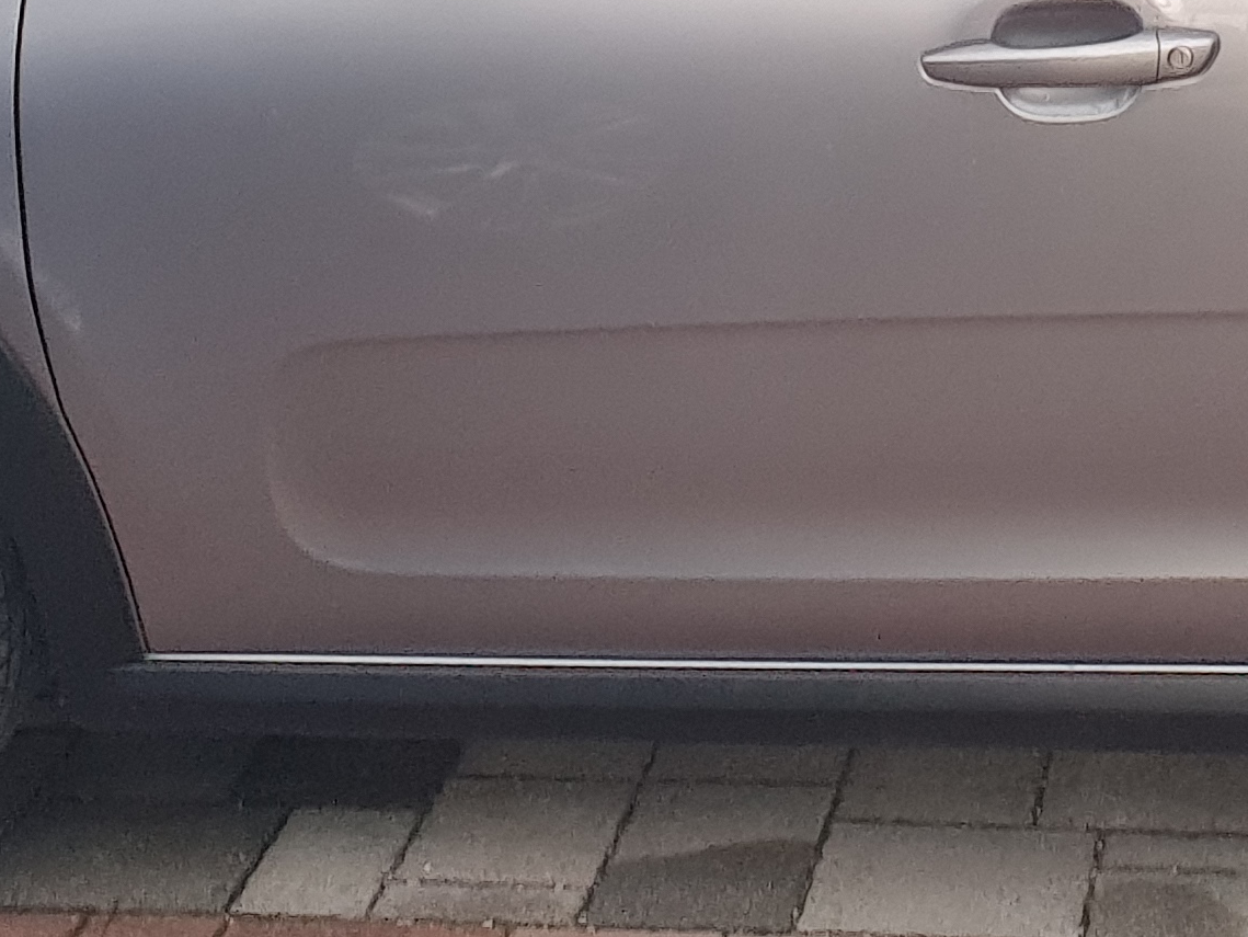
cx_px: 1145
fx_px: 3318
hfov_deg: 20.8
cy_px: -271
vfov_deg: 15.3
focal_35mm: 92
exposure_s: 1/50
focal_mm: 4.3
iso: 250
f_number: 2.4
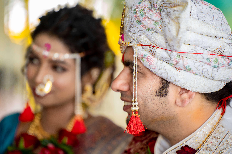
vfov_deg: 7.6
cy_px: 77
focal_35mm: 180
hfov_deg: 11.4
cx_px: 116
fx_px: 1160
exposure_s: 1/640
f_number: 2.8
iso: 1000
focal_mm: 180
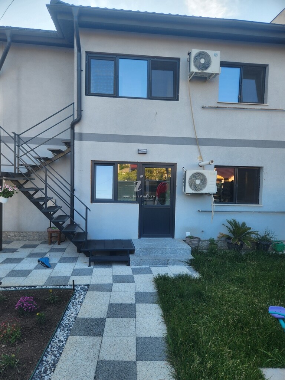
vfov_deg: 73.9
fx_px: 252
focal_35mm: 23
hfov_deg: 58.9
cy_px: 190
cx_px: 142
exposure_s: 1/301
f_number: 1.8
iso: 20
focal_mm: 5.4
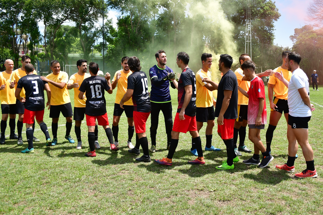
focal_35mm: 27
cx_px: 162
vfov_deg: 47.9
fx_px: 242
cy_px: 108
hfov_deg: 67.4
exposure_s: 1/1250
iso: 200
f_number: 3.5
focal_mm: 18
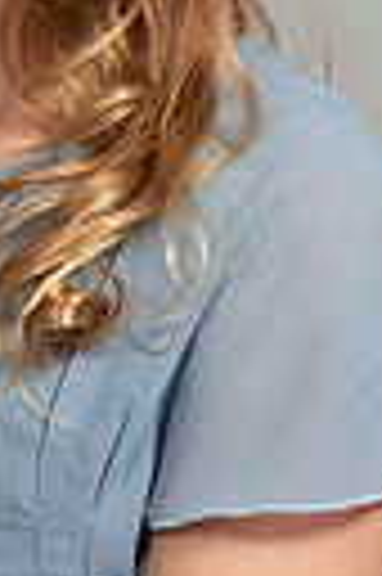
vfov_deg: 5.6
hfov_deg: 3.7
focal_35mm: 369
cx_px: -25
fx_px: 5889
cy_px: -4
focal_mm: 70
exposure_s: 1/60
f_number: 6.3
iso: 100
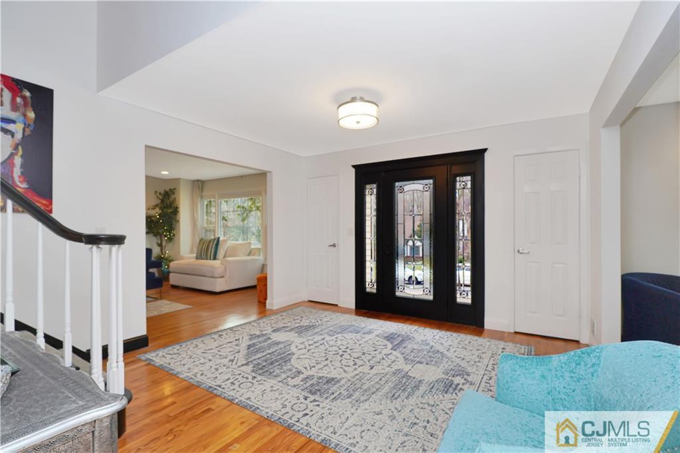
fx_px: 312
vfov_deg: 72.0
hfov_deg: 95.0
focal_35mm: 16
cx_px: 340
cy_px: 226
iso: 100
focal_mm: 11
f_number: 4.5
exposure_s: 1/80
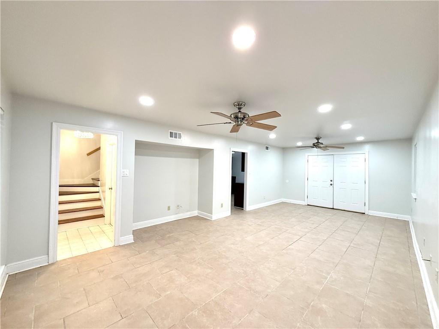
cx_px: 220
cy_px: 164
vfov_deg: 85.7
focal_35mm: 14
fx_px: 178
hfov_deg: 102.1
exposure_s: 1/120
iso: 250
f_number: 2.2
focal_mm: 2.22
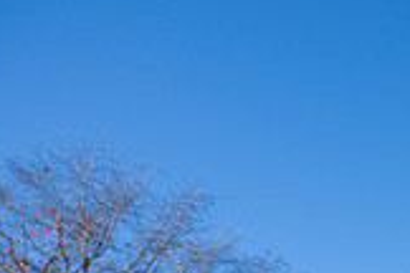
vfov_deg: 21.1
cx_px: 628
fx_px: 569
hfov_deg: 26.9
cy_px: 449
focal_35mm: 50
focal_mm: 14
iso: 500
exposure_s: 1/2000
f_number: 5
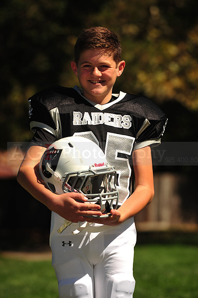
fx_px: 1652
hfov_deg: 6.9
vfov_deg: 10.3
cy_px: 149
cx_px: 99
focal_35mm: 200
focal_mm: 200
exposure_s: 1/1000
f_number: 5
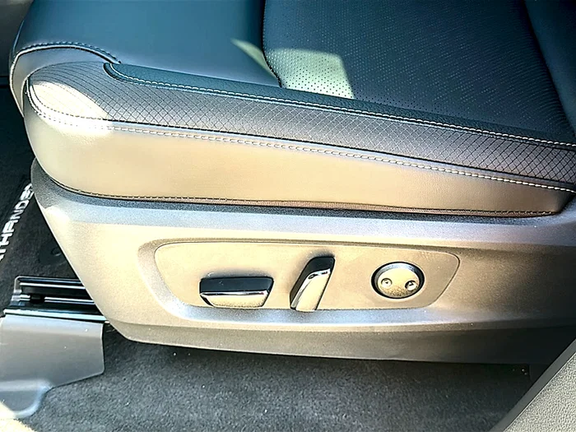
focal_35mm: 38
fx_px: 632
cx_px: 288
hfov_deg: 49.0
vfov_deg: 37.7
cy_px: 216
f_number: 1.78
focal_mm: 6.86
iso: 80
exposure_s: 1/120
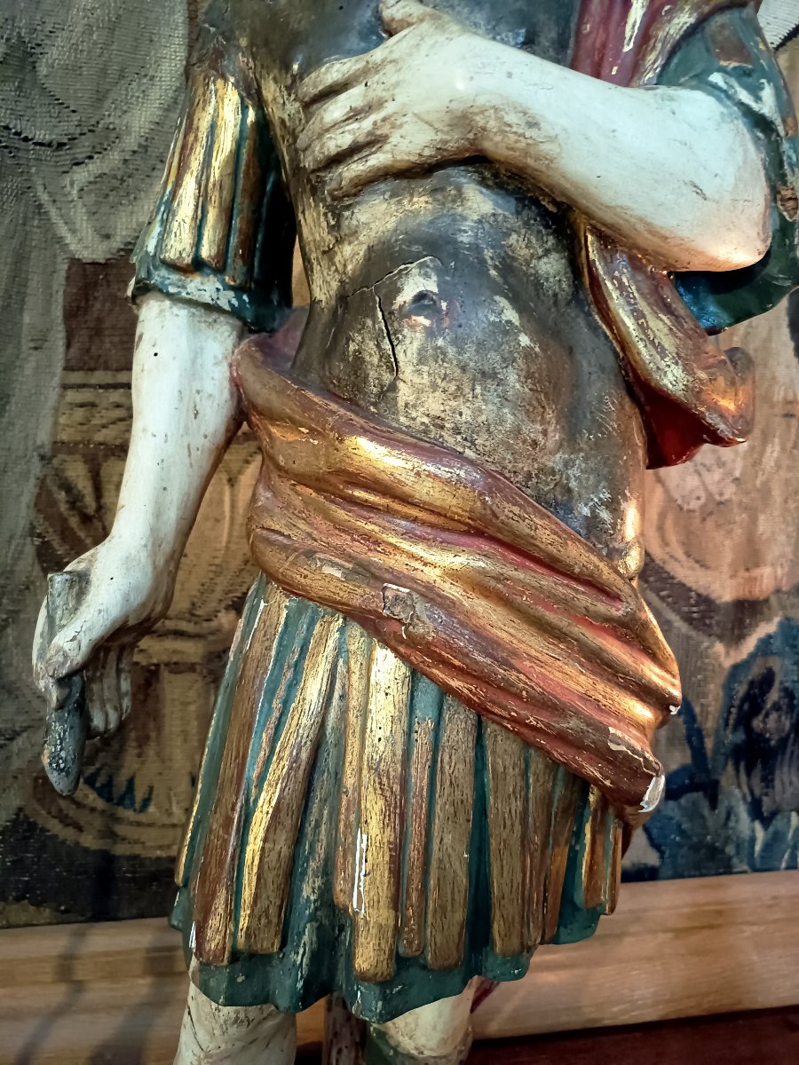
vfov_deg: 71.6
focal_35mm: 24
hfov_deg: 56.8
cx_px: 400
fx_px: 739
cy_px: 532
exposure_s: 1/14.3
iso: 5543
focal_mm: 5.24
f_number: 1.7
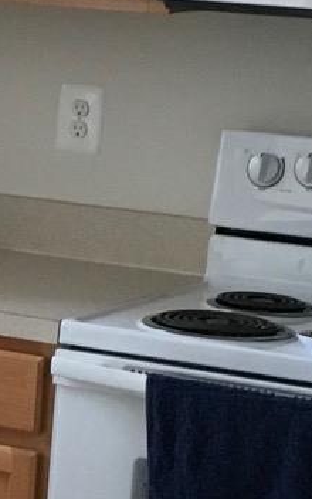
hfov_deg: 7.1
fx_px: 2394
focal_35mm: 176
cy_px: 313
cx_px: -370
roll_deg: -1.4
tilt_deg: -8.6
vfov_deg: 11.9
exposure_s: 1/30
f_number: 2.2
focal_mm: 4.15
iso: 100
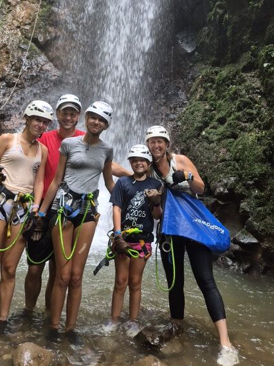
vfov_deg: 53.6
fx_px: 349
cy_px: 106
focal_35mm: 33
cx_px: 121
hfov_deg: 42.8
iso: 250
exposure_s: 1/120
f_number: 1.8
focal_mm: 5.4
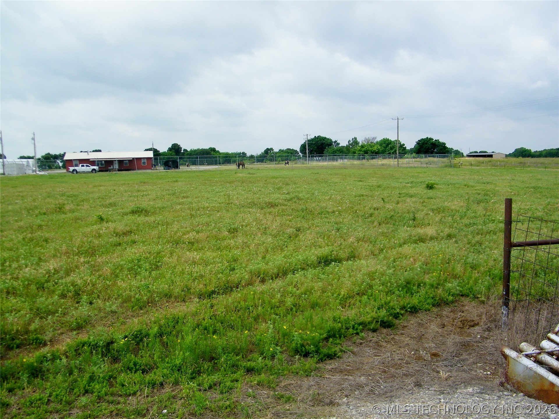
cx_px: 280
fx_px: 484
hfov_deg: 60.0
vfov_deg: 46.8
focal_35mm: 30
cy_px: 210
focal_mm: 5.4
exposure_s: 1/200
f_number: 7.2
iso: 80
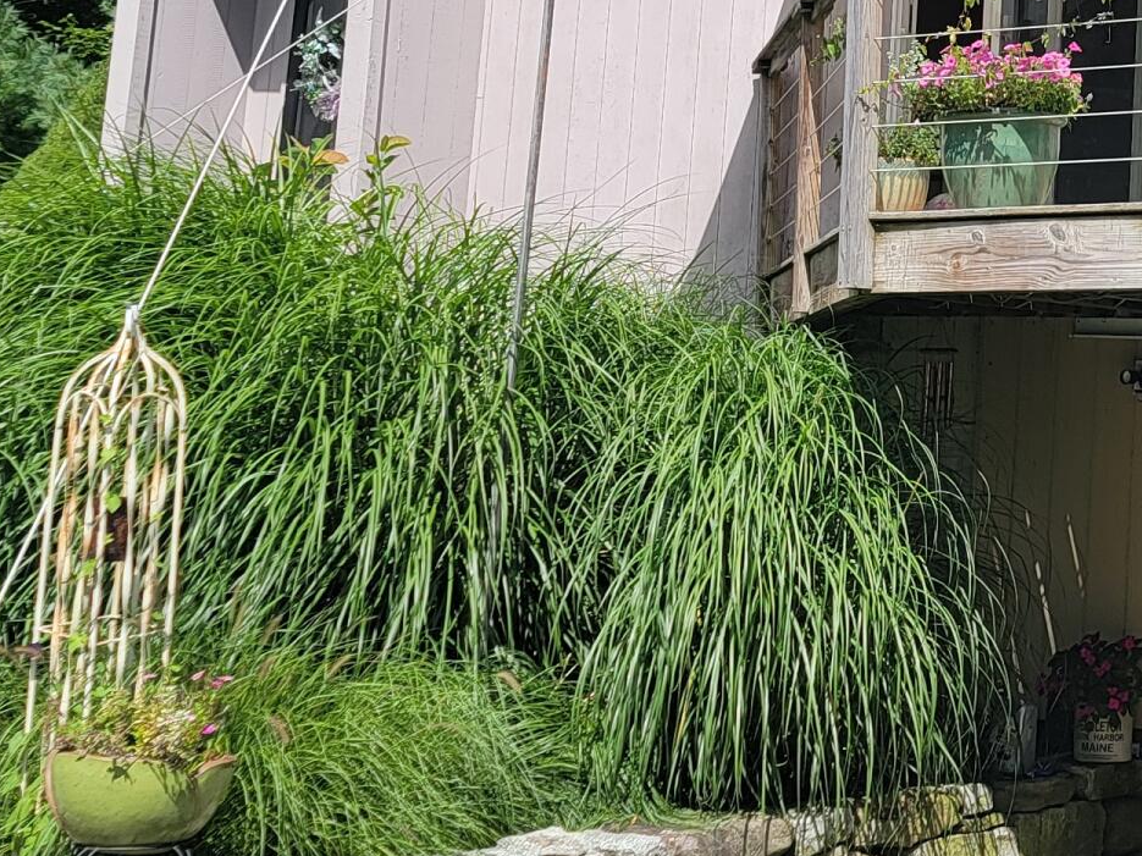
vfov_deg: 18.6
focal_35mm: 77
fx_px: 2540
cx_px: 1176
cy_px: 6
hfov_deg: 24.1
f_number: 1.8
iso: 16
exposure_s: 1/973
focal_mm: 6.7
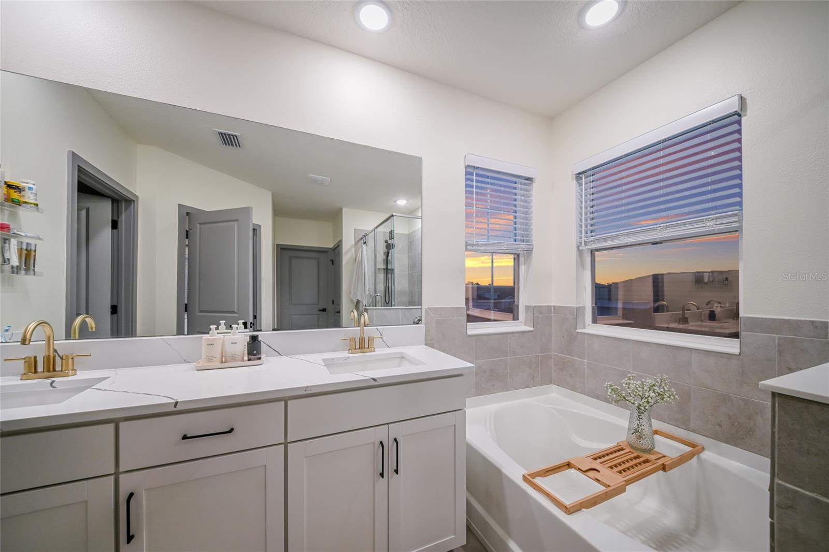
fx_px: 276
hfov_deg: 112.6
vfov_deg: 90.0
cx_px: 414
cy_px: 276
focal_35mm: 12
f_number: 8
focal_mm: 12
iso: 800
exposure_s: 1/20
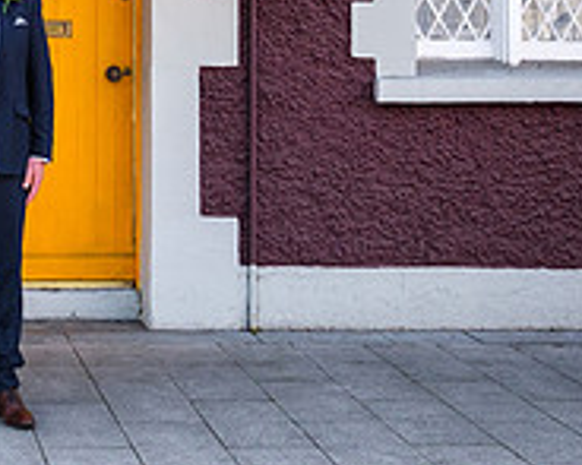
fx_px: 1653
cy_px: -16
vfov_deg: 15.7
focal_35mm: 96
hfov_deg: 18.6
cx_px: -166
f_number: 4
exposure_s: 1/500
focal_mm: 16
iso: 200
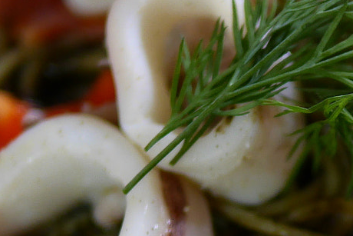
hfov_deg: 11.1
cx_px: 433
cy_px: 330
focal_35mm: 181
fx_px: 1775
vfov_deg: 7.5
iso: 500
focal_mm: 25
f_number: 1.4
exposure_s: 1/60
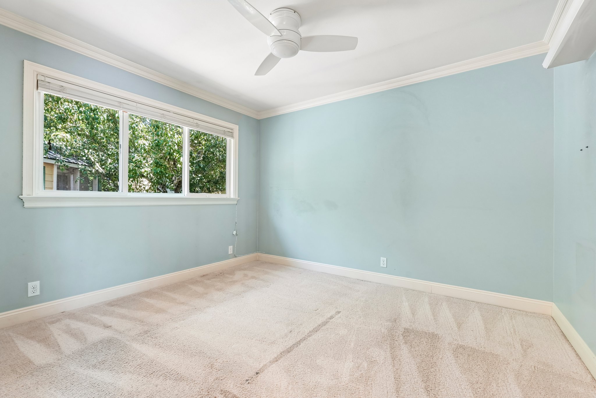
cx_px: 298
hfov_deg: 96.7
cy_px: 199
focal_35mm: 16
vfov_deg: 73.7
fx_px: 265
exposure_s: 1/10
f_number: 8
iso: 400
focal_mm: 16
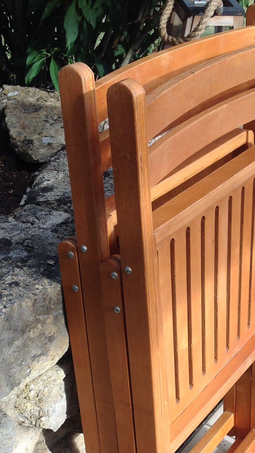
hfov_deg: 20.0
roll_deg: -2.3
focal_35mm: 60
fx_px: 721
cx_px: 126
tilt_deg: -37.8
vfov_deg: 34.3
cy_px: 329
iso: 50
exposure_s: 1/403
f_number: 2.4
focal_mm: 4.28
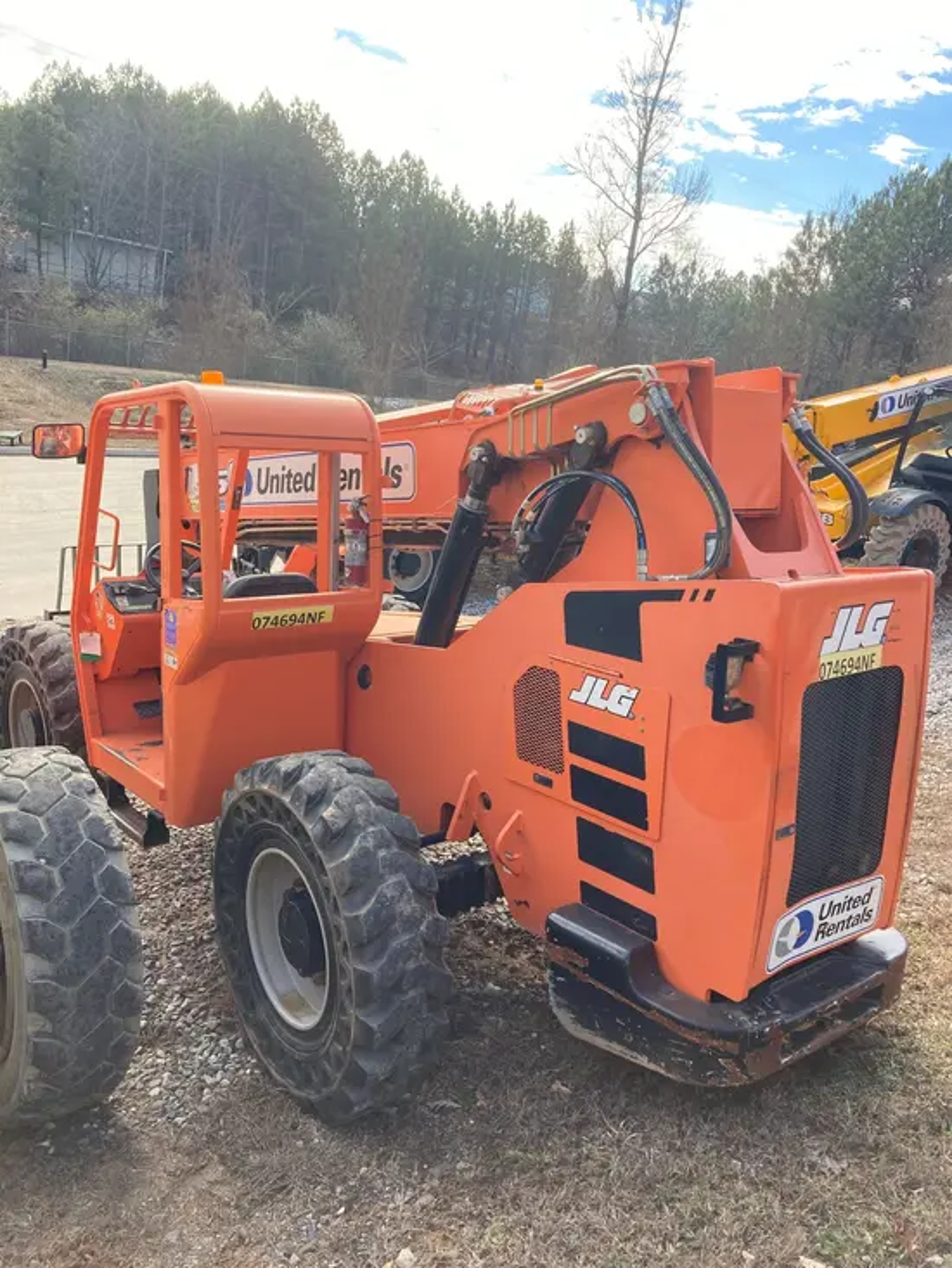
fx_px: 1026
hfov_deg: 49.8
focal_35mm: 28
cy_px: 634
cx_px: 476
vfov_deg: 63.4
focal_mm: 3.99
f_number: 1.8
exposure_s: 1/362
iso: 20
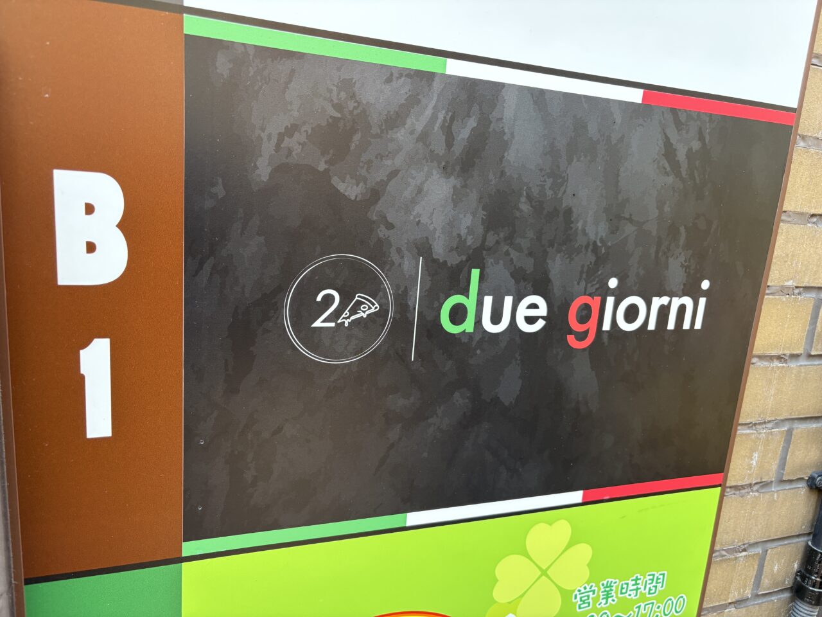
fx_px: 617
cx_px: 411
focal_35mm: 26
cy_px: 308
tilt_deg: -12.3
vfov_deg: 53.1
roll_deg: -4.2
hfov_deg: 67.3
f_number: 1.6
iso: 125
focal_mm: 5.96
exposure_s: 1/115
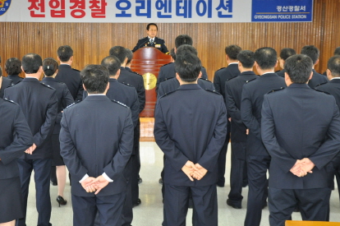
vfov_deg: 23.3
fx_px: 547
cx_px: 145
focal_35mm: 58
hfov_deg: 34.5
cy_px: 92
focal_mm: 32
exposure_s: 1/60
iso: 800
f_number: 4.2
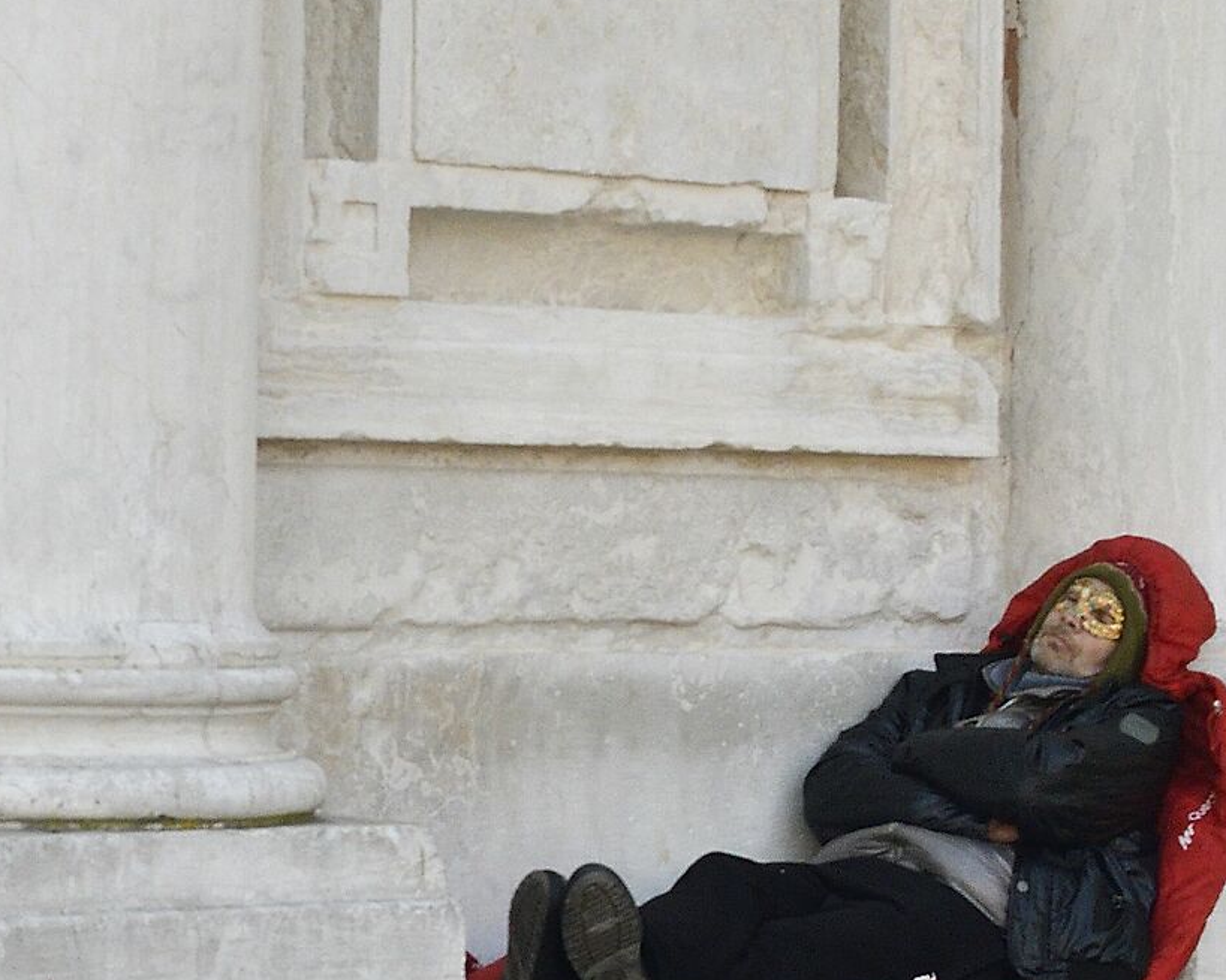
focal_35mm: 144
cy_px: 708
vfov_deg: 10.7
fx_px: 5238
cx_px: 150
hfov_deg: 13.2
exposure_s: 1/1000
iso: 720
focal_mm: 35
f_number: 8
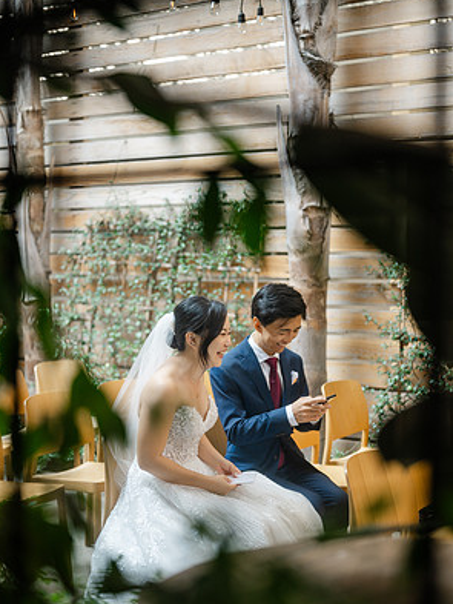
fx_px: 959
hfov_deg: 26.6
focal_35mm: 55
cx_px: 224
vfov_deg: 34.9
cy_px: 337
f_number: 1.8
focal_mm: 50
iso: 125
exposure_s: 1/200
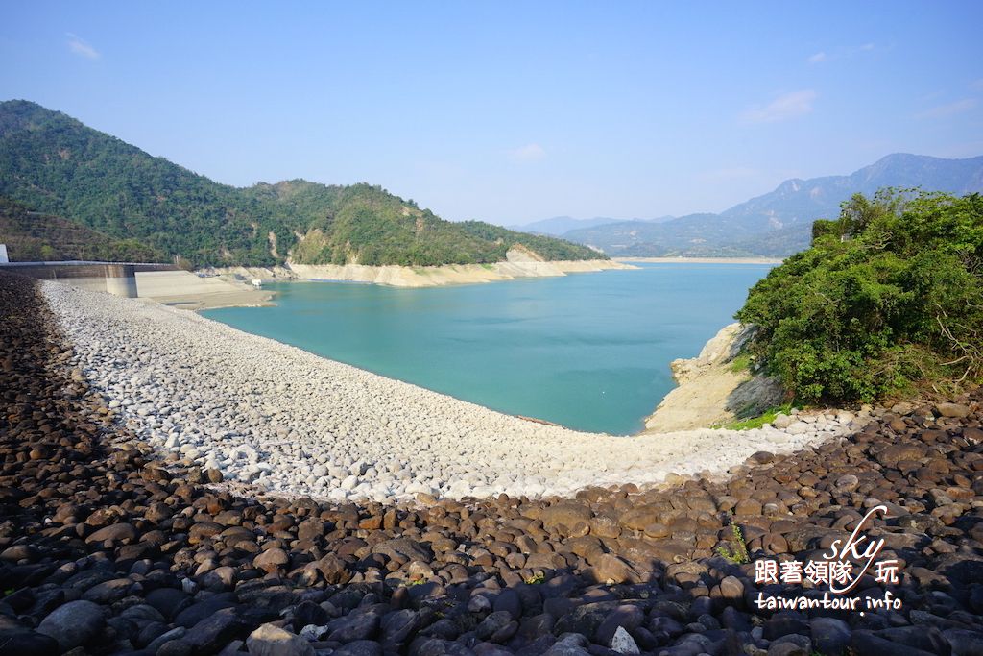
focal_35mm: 16
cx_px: 492
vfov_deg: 73.8
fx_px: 437
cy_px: 328
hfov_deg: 96.7
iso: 200
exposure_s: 1/320
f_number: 9
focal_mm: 16
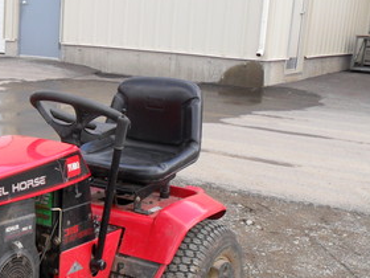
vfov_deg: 21.2
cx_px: 22
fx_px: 727
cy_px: 241
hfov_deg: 27.3
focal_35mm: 68
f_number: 3
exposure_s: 1/350
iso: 80
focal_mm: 6.3
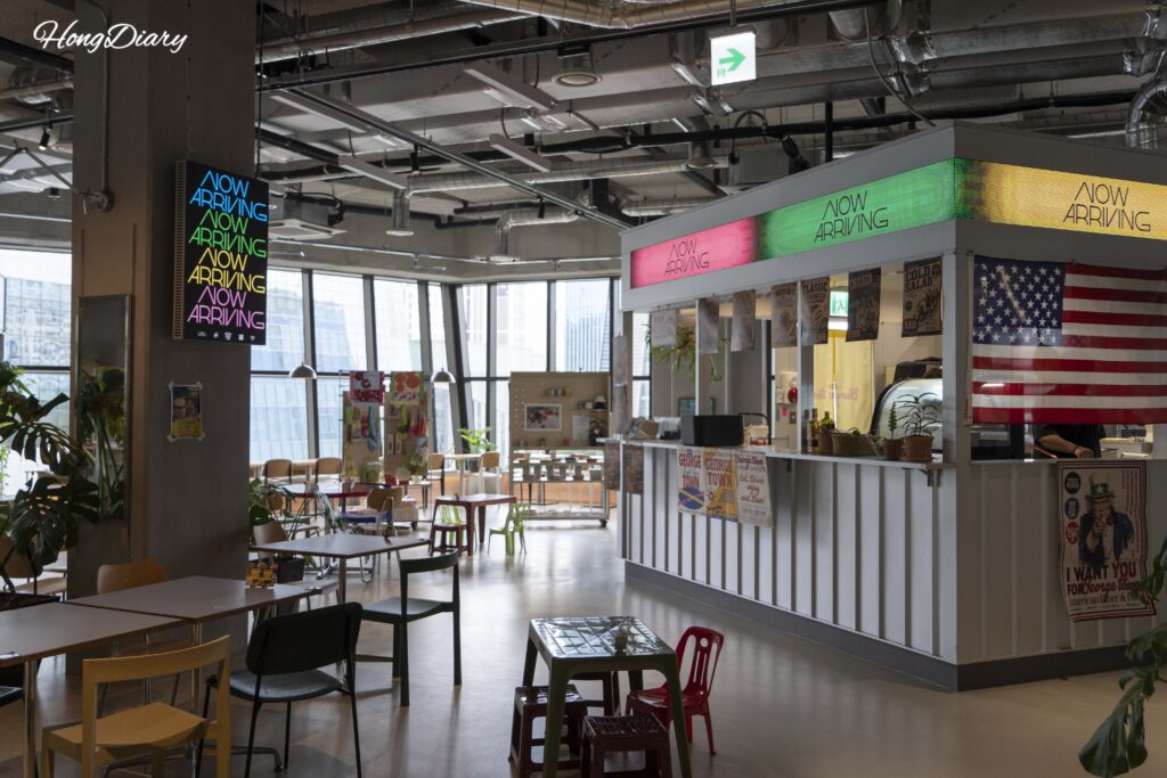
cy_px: 389
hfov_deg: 58.7
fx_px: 1037
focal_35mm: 32
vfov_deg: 41.1
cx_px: 584
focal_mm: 32
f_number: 4.5
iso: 800
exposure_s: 1/160
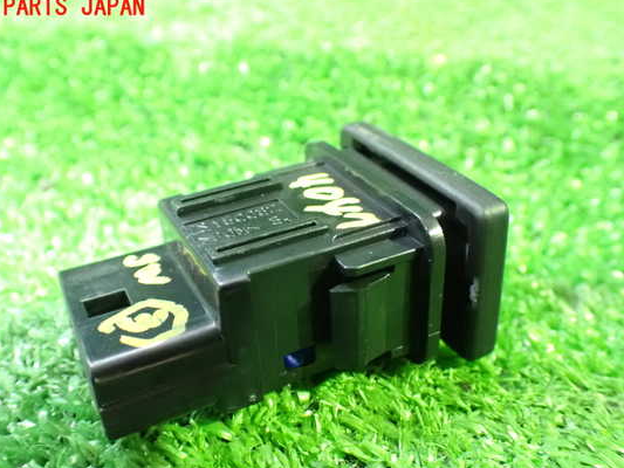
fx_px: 649
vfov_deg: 39.6
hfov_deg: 51.3
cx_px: 283
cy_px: 256
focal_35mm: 36
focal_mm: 5.79
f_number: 2.4
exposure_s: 1/25
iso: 1600
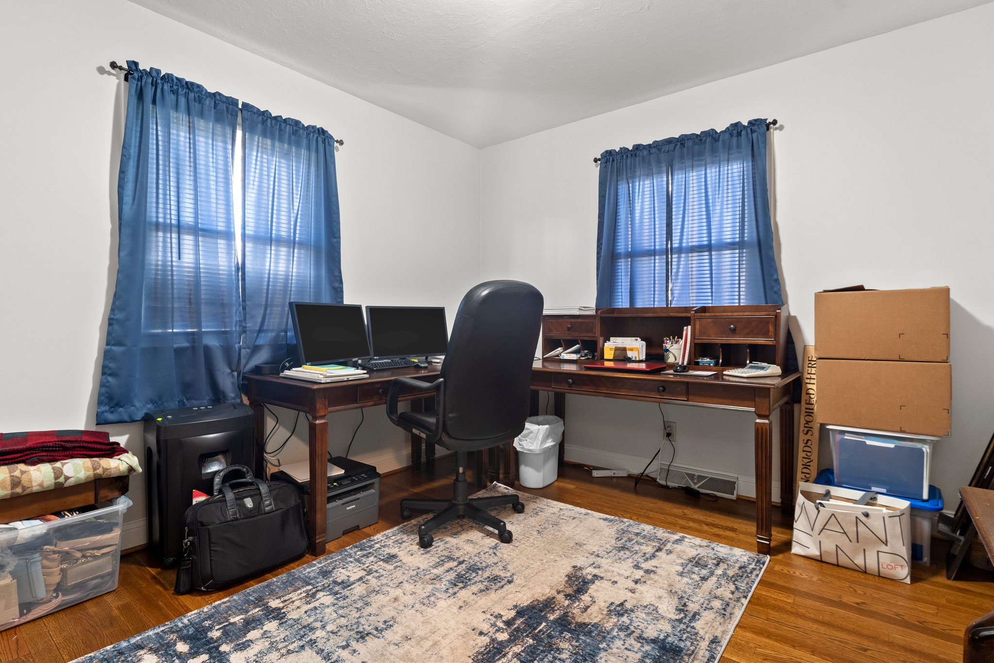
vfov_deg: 68.6
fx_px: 486
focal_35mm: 18
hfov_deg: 91.3
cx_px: 497
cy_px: 332
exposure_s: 1/4
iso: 1000
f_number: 6.3
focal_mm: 17.6
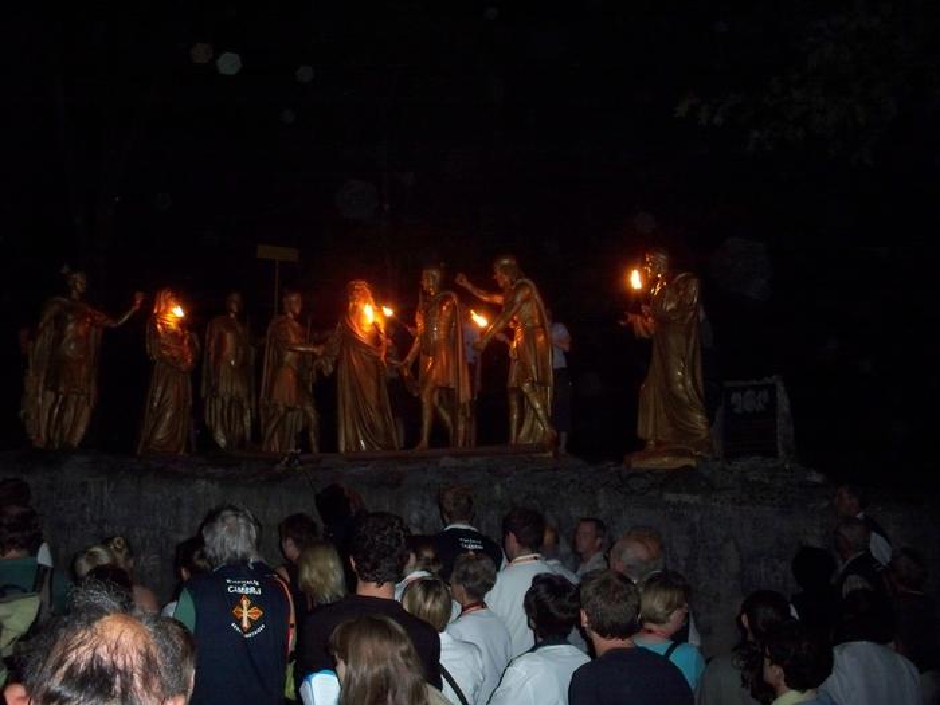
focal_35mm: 37
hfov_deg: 50.1
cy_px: 352
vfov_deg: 38.7
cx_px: 470
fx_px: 1005
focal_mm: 7.9
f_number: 3.4
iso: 400
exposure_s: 1/8
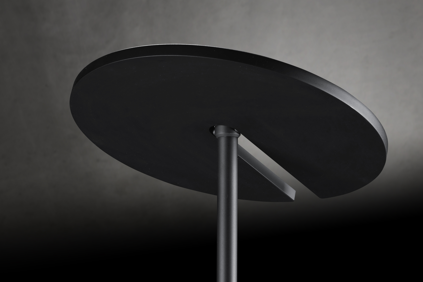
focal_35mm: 120
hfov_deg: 17.1
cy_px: 141
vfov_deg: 11.4
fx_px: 1410
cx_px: 212
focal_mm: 80
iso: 100
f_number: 11
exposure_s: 1/4
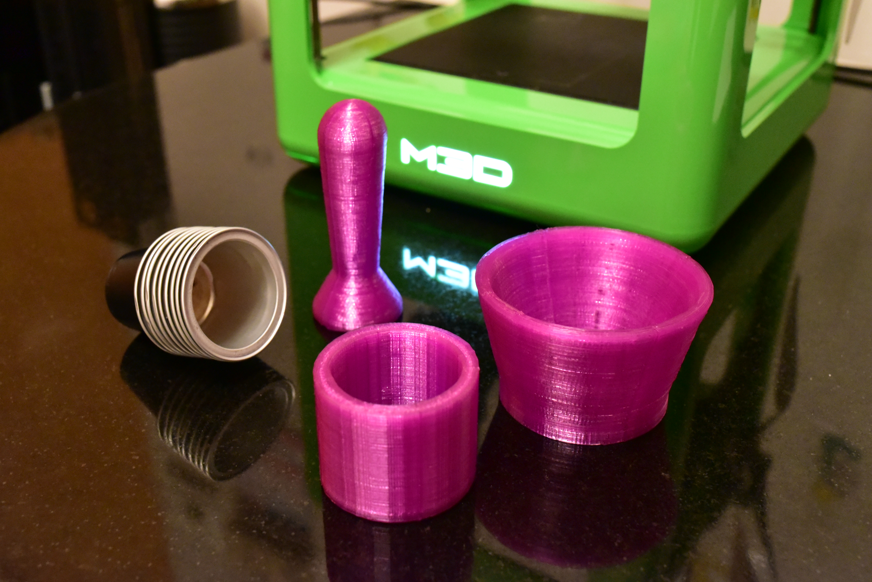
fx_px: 848
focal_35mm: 35
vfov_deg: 37.9
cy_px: 291
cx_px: 436
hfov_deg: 54.4
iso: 12800
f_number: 10
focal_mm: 35
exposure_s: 1/15
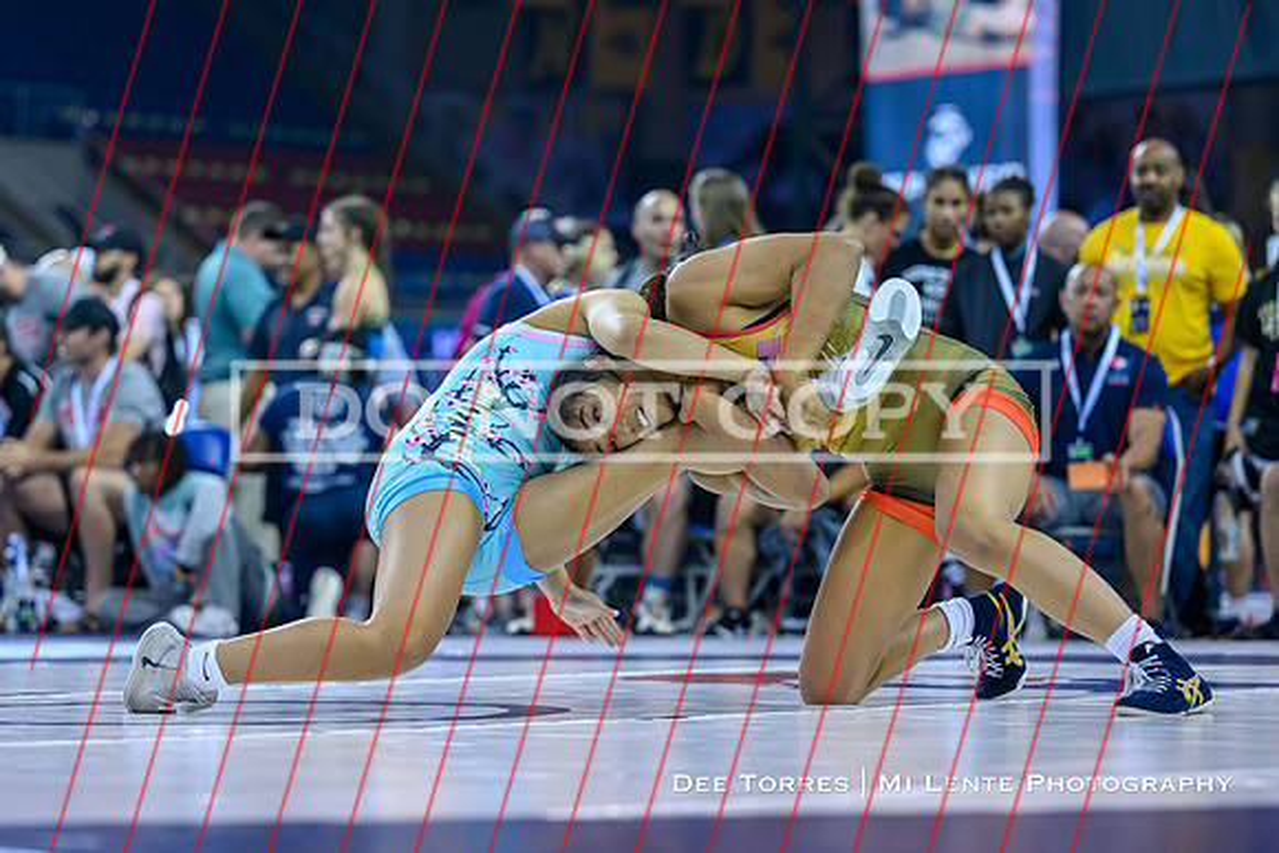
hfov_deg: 15.7
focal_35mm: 130
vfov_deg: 10.5
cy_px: 479
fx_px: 4626
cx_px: 508
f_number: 2.8
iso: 2500
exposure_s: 1/800
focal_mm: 100
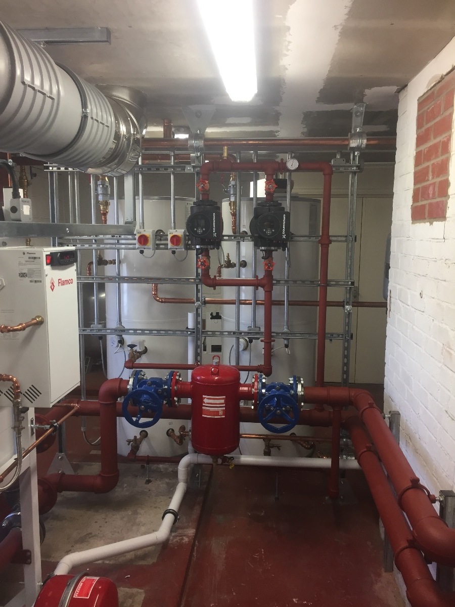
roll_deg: -1.2
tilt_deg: -7.7
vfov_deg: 61.7
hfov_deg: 48.2
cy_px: 304
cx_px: 228
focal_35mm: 29
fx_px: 508
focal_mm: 4.15
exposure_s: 1/33
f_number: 2.2
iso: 40
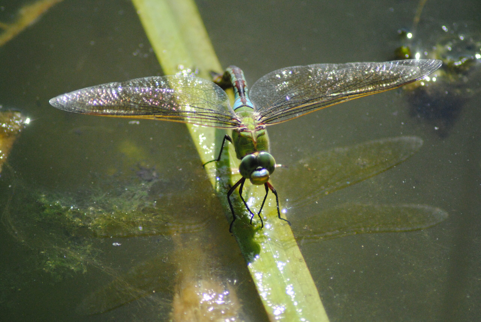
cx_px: 240
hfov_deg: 4.6
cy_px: 161
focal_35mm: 450
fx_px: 6020
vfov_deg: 3.1
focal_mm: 300
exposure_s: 1/4000
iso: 1100
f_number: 5.6
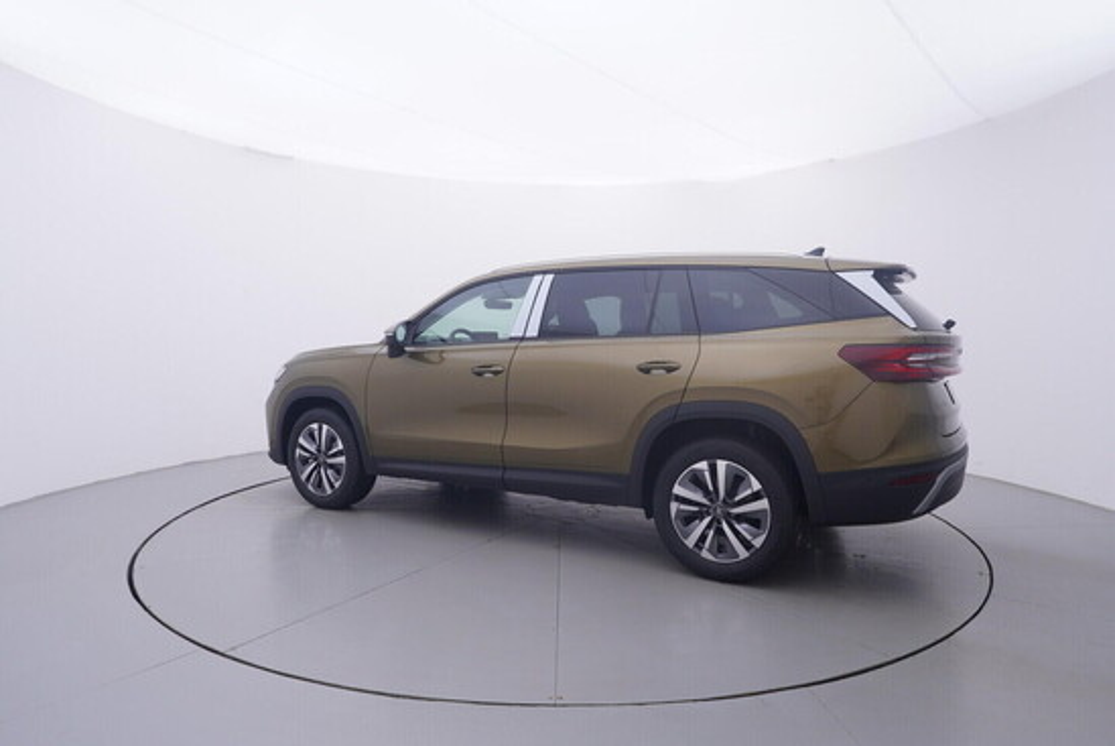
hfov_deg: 77.3
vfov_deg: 56.2
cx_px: 558
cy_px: 373
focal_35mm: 22
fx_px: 697
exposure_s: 1/80
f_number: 5
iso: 200
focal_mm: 15
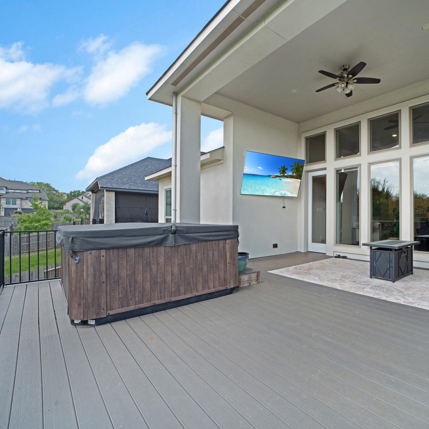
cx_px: 271
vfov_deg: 80.7
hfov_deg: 79.1
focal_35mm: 18
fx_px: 252
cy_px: 215
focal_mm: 14
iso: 160
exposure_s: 1/90
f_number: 8
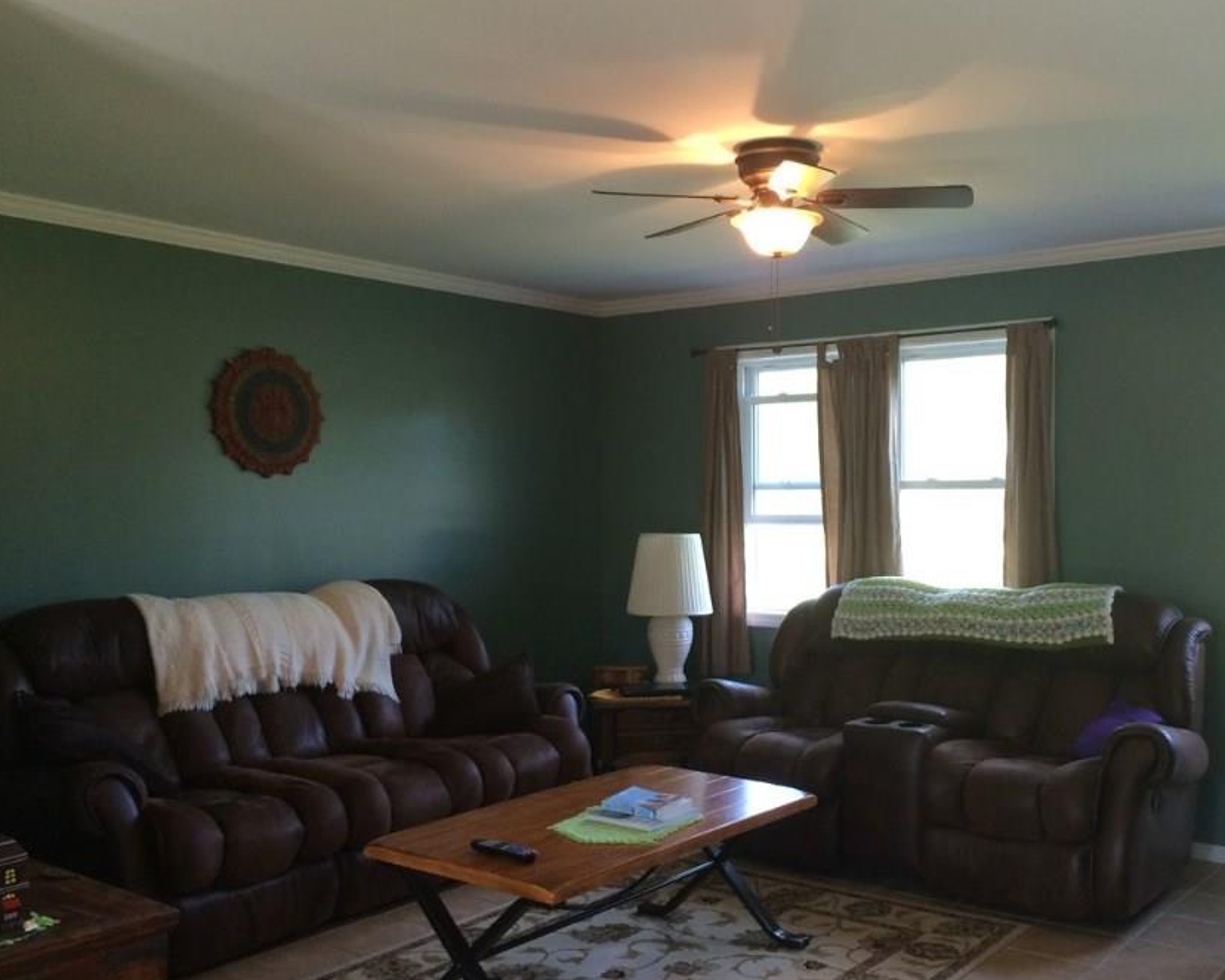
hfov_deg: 51.3
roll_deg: +0.3
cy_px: 547
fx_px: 1269
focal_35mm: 35
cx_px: 712
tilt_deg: -3.2
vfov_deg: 42.2
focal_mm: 4.15
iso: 64
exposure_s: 1/30
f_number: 2.2
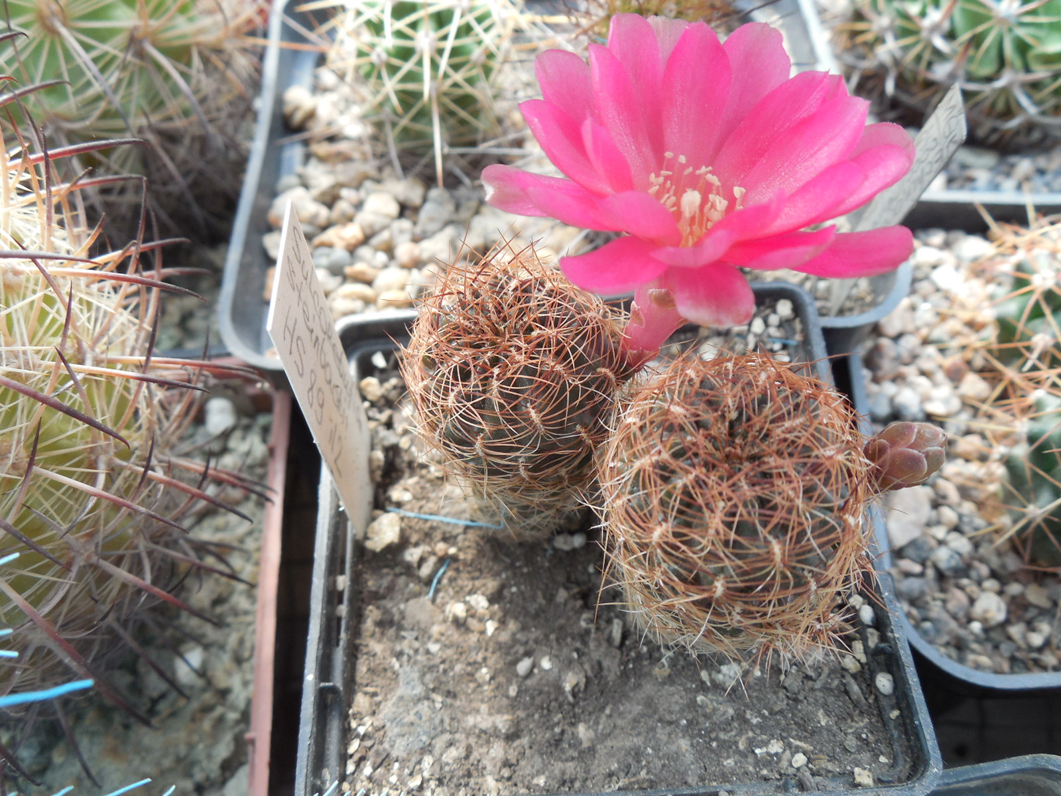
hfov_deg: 58.4
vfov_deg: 45.4
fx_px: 950
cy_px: 398
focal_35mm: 31
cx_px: 530
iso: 125
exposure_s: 1/100
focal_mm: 5.6
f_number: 3.6
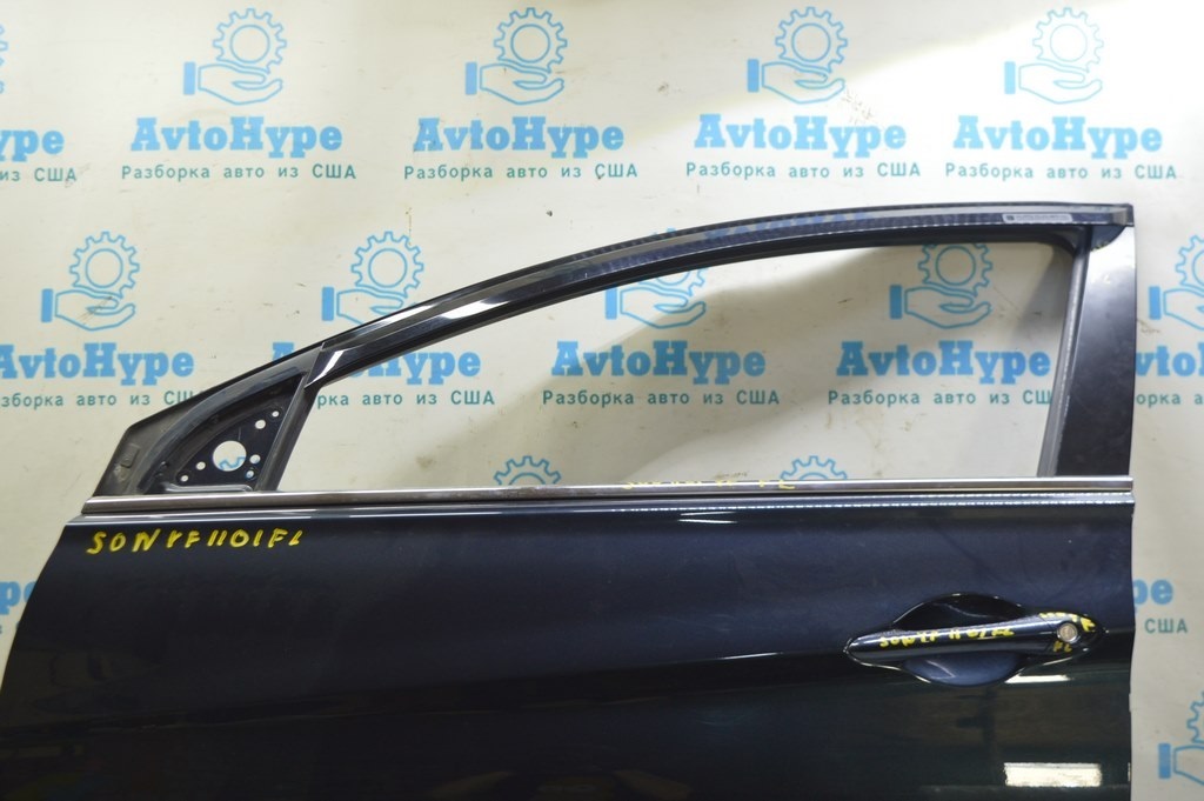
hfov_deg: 42.4
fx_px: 1554
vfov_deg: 28.9
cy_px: 400
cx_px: 602
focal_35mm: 46
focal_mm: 31
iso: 400
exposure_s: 1/20
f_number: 5.6
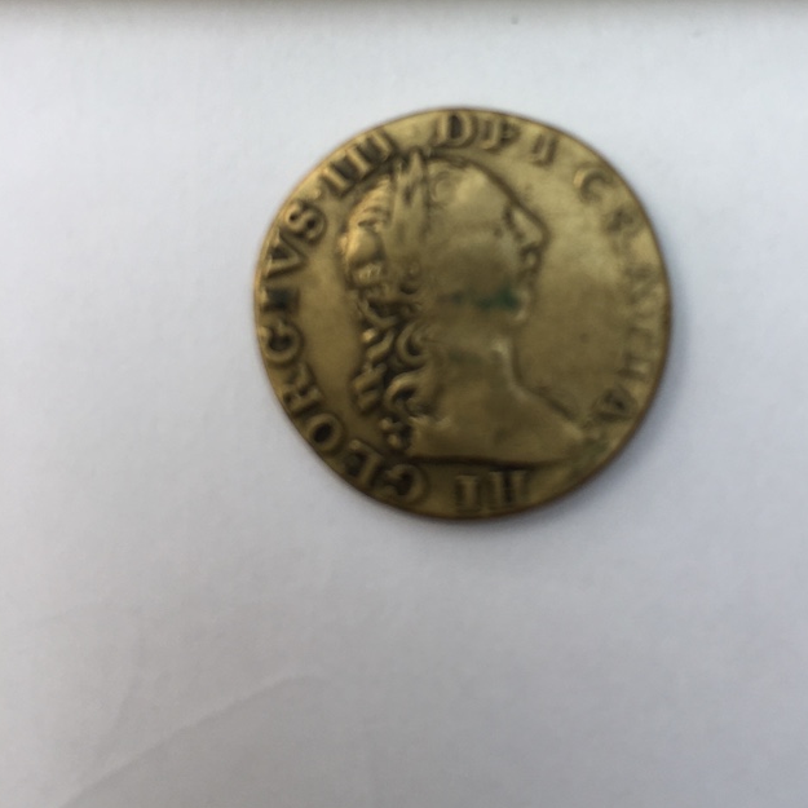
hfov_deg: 39.8
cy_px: 202
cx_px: 490
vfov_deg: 39.0
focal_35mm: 42
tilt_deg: -84.4
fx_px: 1109
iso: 32
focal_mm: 4.15
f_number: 2.2
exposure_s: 1/100
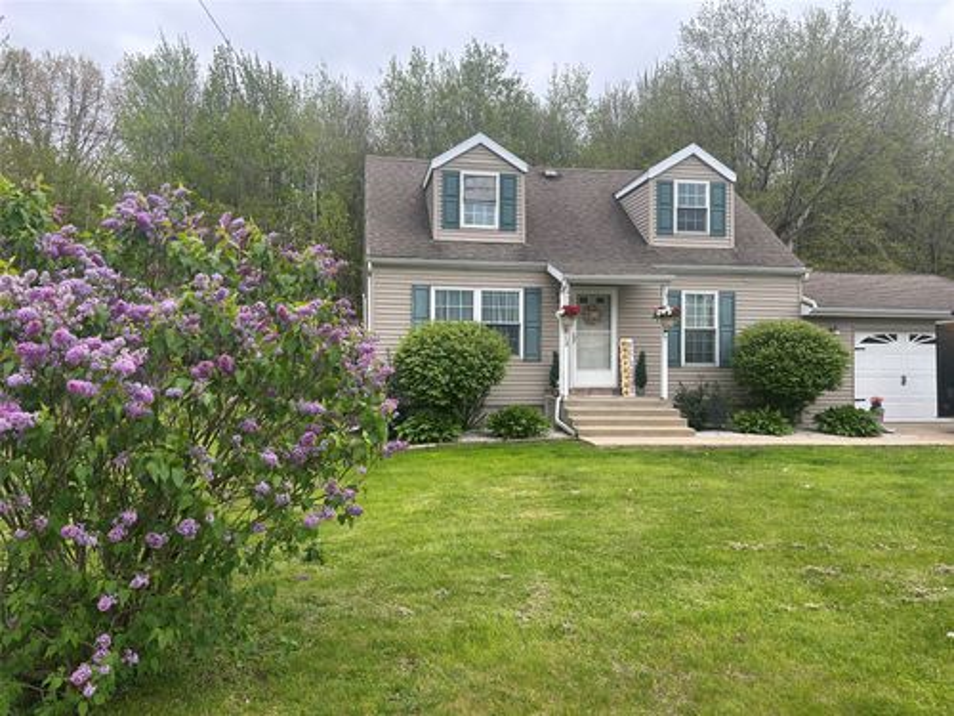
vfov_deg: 53.1
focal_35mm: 26
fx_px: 717
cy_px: 358
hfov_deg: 67.3
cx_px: 477
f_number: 1.5
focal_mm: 5.7
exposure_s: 1/775
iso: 50
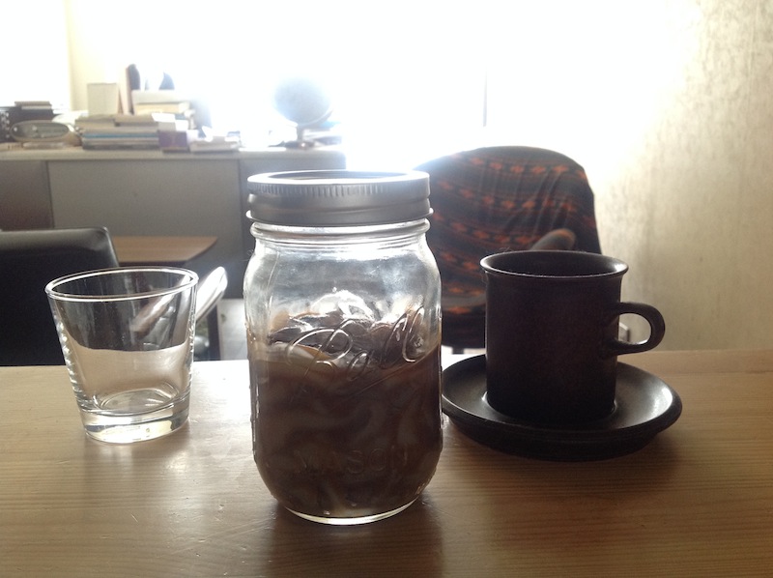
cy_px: 289
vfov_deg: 40.6
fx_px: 781
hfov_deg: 52.7
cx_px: 386
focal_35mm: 35
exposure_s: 1/15
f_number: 2.4
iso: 125
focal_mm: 4.28
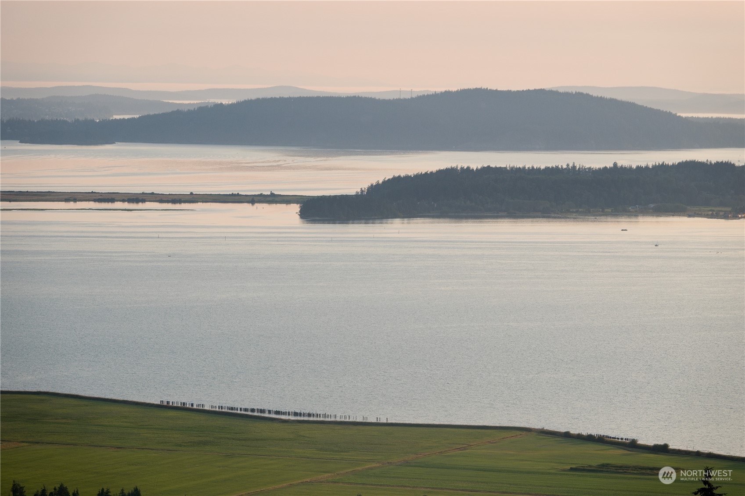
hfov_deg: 10.3
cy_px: 248
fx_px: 4138
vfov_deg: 6.9
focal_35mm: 200
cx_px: 372
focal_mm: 73.24
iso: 100
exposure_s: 1/160
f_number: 4
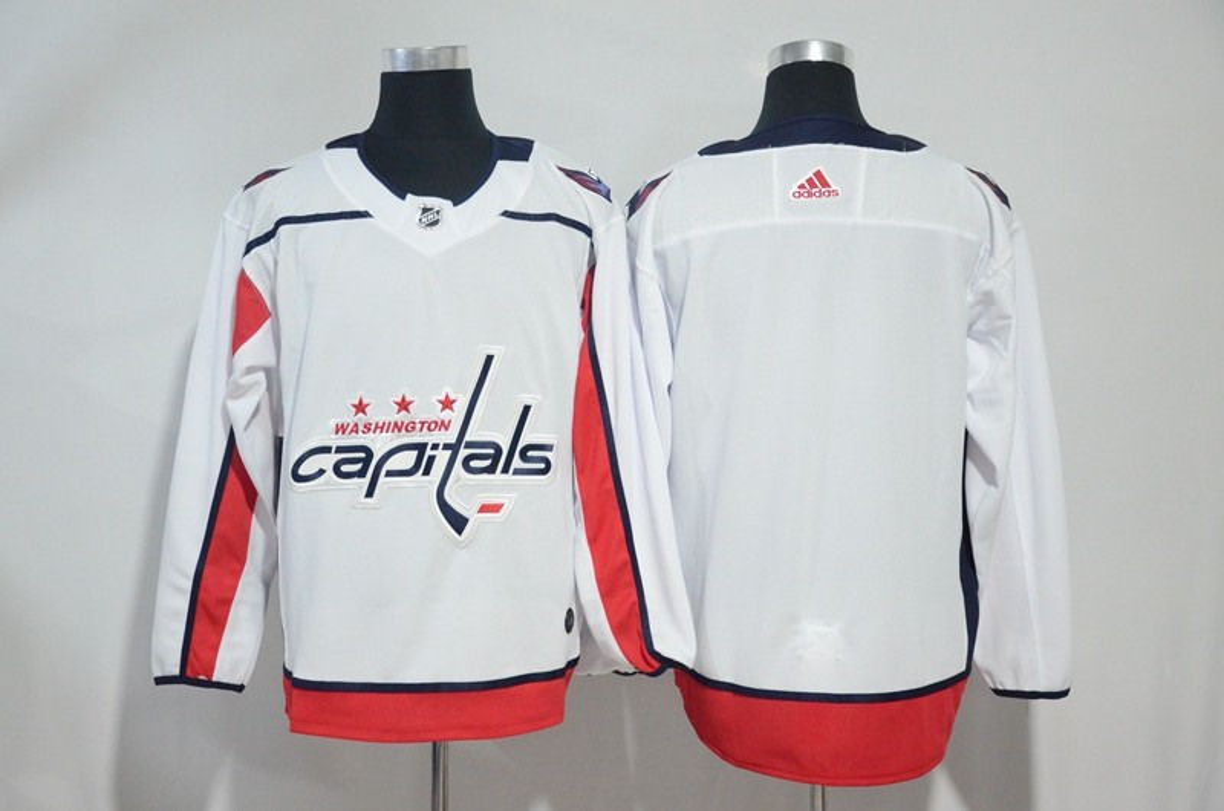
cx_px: 612
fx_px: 2036
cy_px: 406
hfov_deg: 33.5
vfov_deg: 22.5
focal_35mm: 60
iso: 4000
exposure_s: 1/50
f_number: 4.5
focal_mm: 40
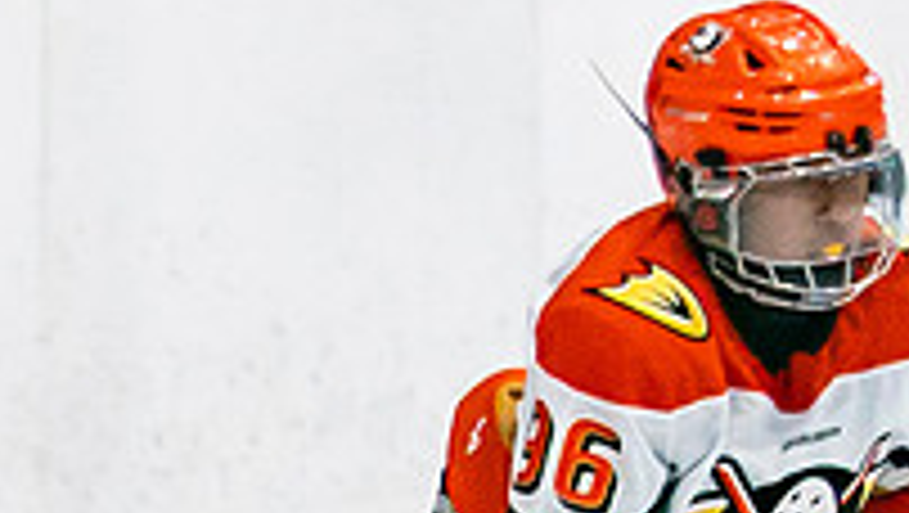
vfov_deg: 1.5
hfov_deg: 2.7
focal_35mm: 810
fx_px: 19539
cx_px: -96
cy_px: 953
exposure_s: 1/640
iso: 640
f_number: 2.8
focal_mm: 90
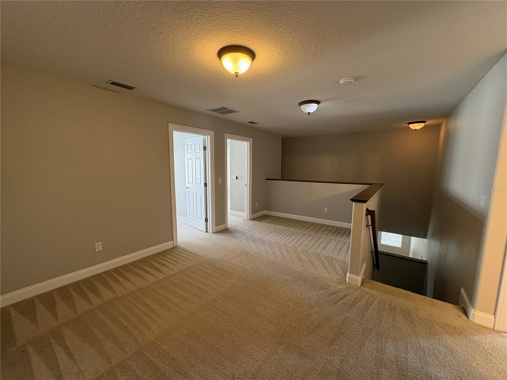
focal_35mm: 14
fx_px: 205
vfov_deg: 85.7
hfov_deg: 102.1
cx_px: 254
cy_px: 190
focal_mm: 2.22
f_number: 2.2
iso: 160
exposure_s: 1/60
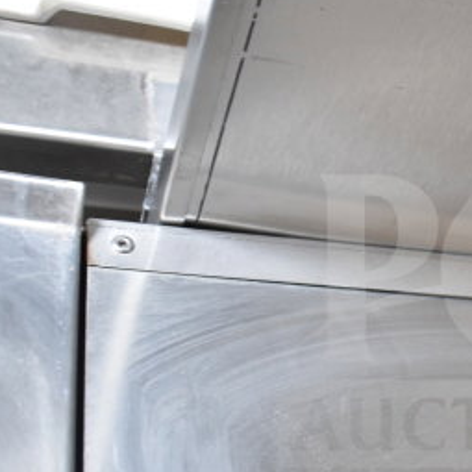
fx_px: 988
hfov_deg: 25.4
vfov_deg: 26.7
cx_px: 485
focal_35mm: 64
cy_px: 321
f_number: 3.8
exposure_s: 1/30
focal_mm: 21
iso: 1000
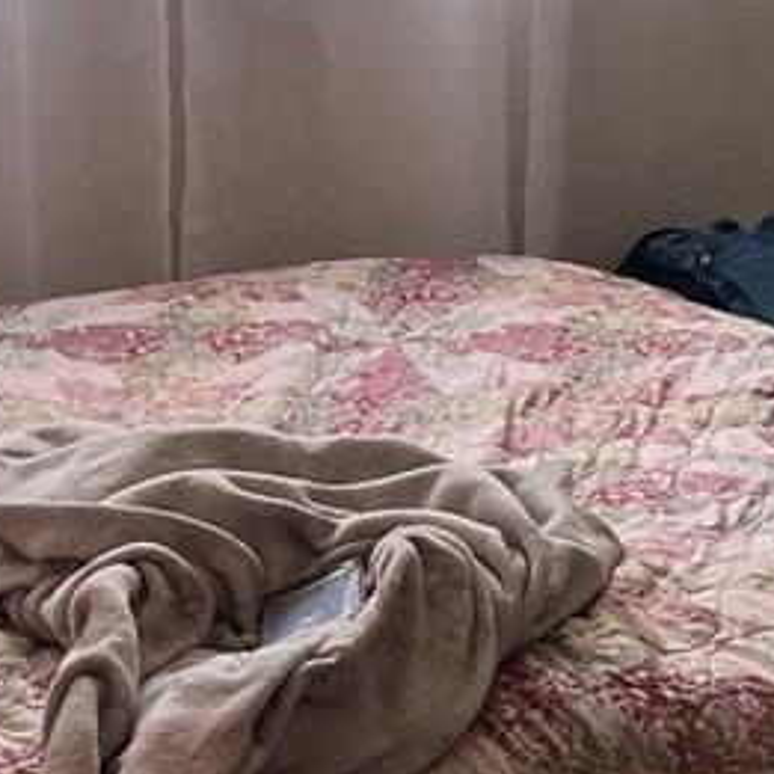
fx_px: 3567
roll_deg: +0.7
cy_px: -383
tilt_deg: -2.0
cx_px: 715
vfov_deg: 11.8
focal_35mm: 141
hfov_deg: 12.3
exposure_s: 1/120
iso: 80
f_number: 1.6
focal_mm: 5.1
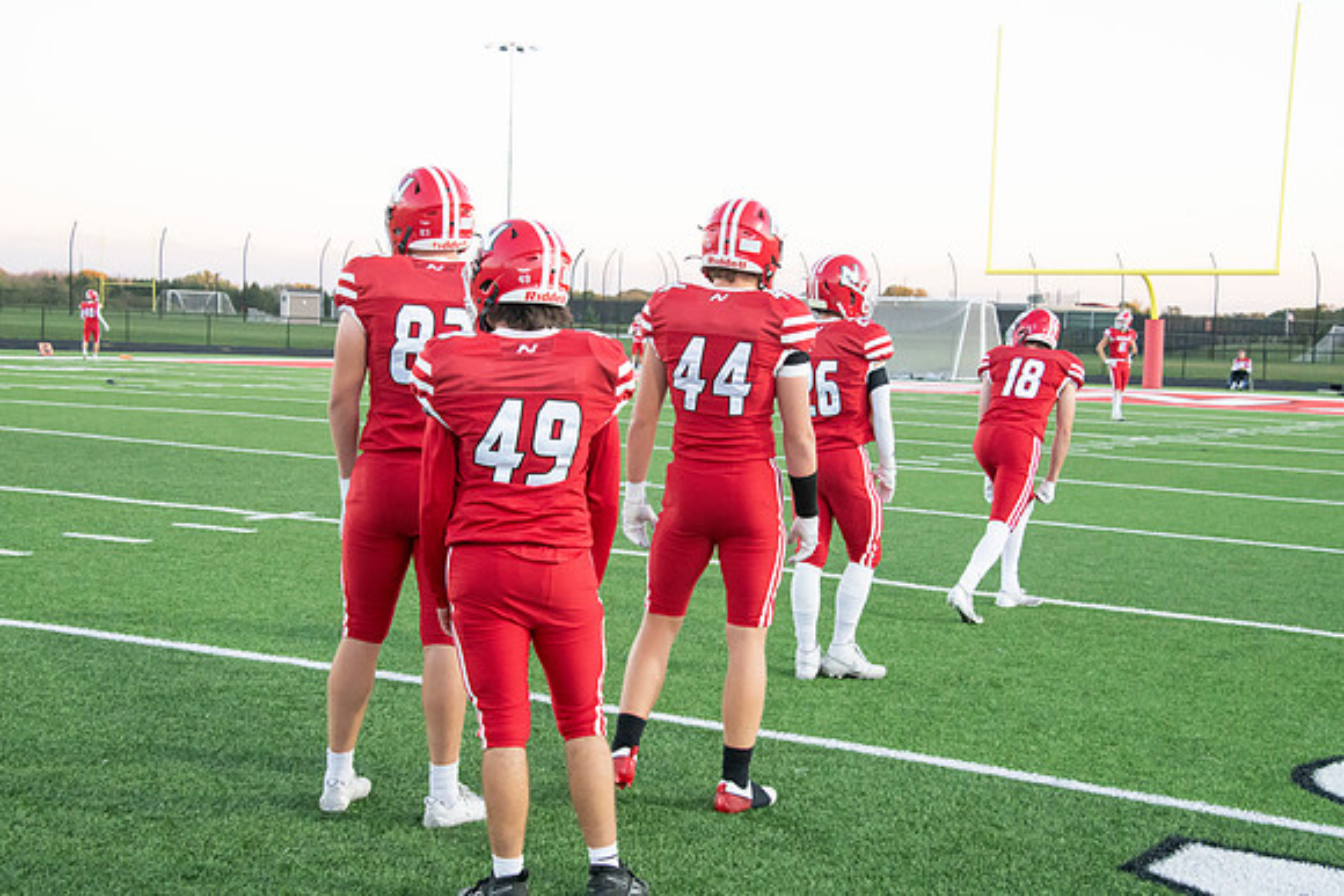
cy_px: 448
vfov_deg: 23.4
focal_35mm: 58
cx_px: 672
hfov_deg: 34.5
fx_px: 2166
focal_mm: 58
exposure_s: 1/400
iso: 8000
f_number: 9
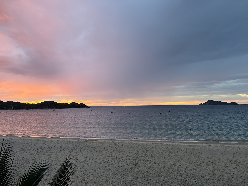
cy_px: 93
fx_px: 172
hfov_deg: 71.6
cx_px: 124
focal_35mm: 24
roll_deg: +0.1
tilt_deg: +4.6
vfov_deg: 56.8
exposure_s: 1/60
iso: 250
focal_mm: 6.76
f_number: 1.78
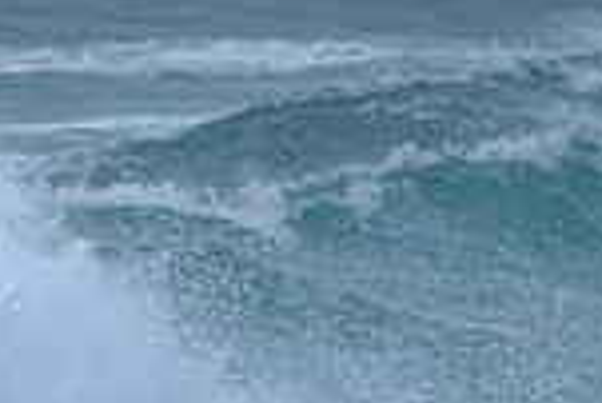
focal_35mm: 2117
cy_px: 608
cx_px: -195
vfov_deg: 0.7
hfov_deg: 1.0
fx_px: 35434
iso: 500
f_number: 8
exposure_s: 1/2000
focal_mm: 400
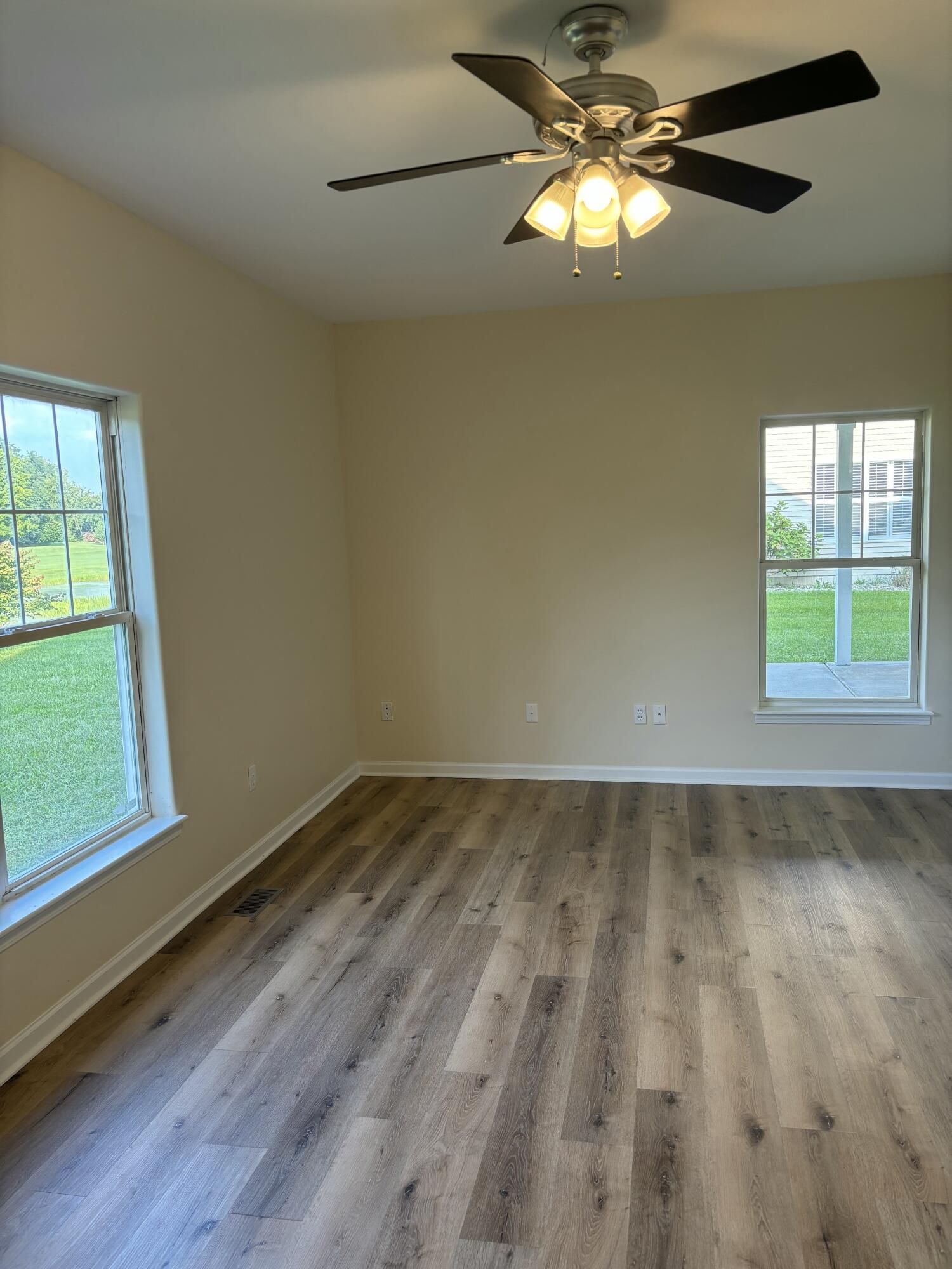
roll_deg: +0.6
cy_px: 634
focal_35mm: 26
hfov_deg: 53.1
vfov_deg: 67.3
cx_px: 476
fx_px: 953
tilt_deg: -8.1
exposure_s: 1/120
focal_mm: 5.96
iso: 80
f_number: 1.6
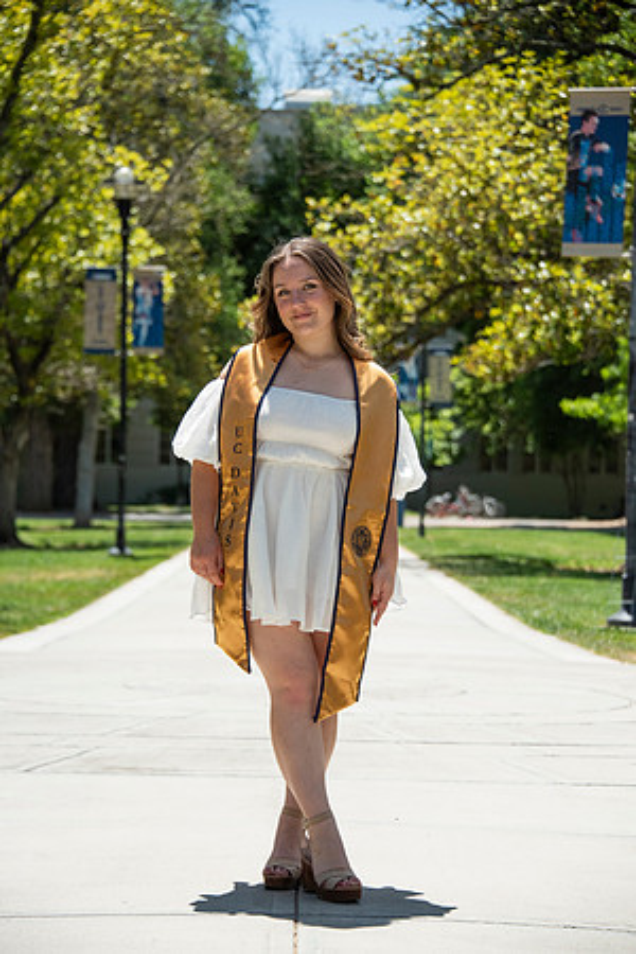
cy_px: 477
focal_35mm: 112
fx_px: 2968
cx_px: 318
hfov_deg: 12.2
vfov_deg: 18.3
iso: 500
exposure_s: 1/2500
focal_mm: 112
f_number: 5.6
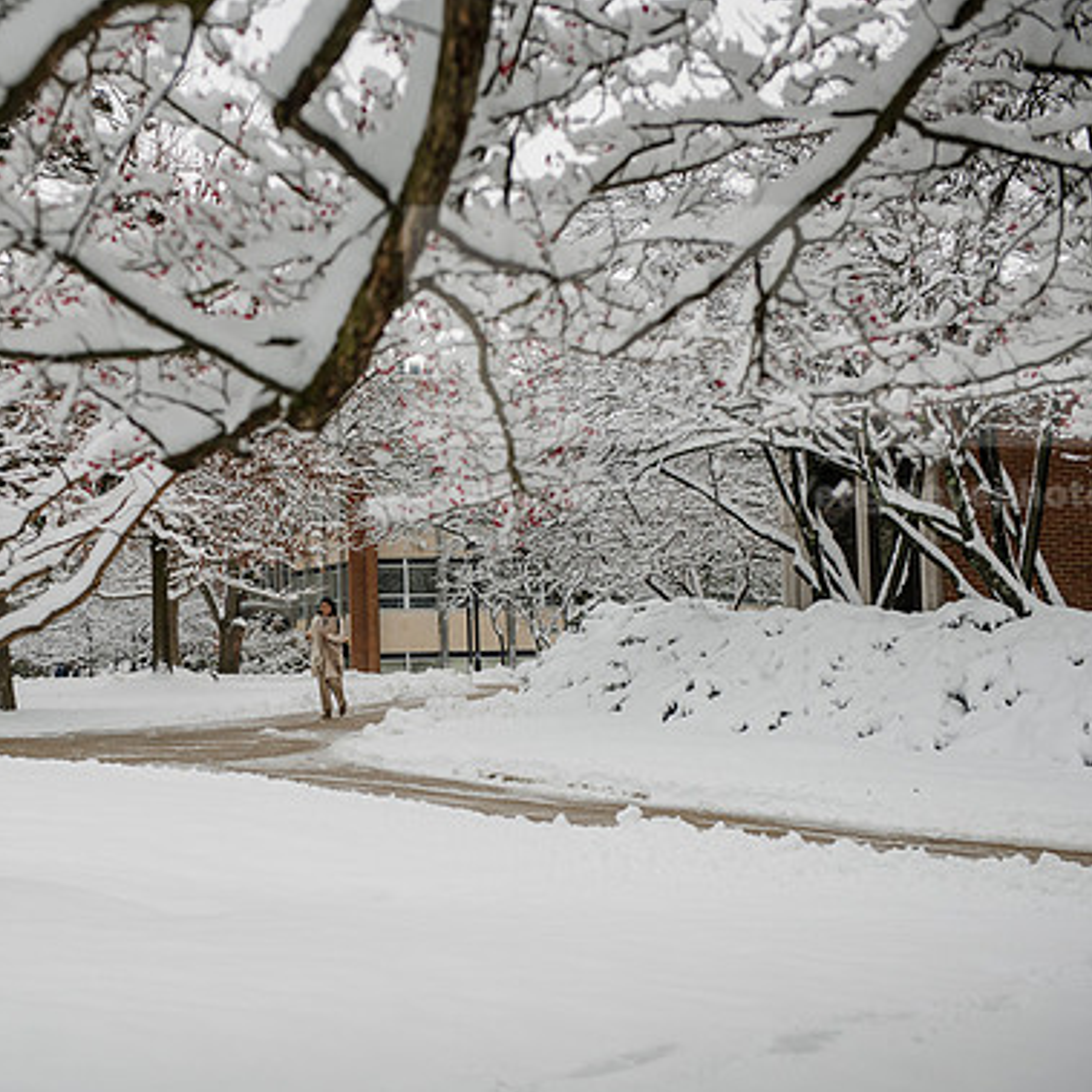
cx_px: 317
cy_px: 555
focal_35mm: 65
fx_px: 2320
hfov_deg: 26.3
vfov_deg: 26.5
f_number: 3.5
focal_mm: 50
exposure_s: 1/400
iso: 250
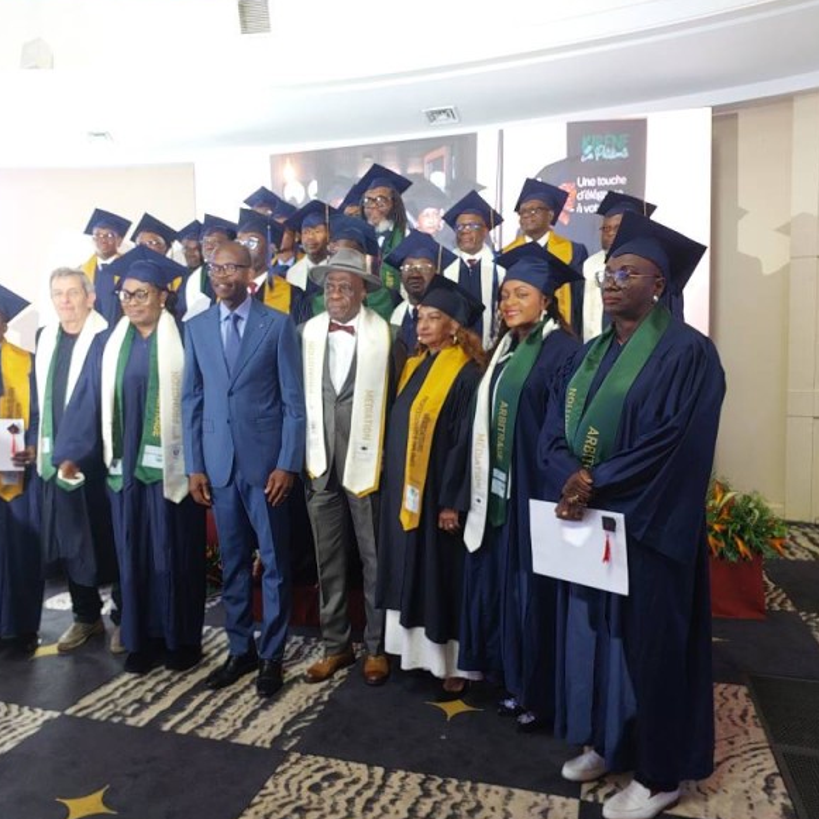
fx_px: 749
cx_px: 328
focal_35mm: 28
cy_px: 406
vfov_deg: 57.3
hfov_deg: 56.9
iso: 320
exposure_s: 1/50
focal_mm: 5.06
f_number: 1.8
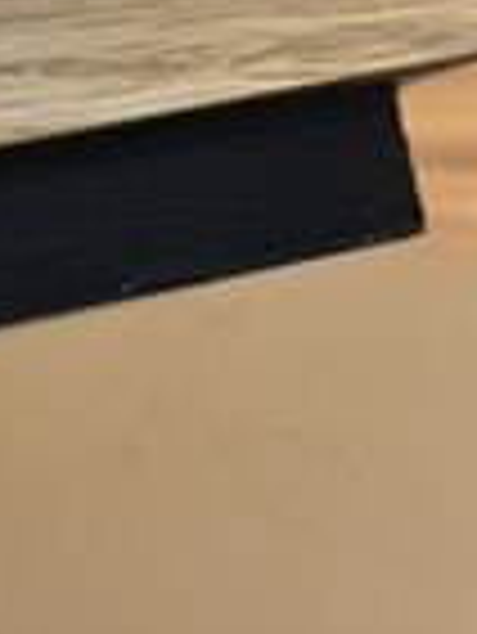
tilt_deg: -27.5
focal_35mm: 163
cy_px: -58
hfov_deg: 9.0
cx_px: -76
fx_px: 2990
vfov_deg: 11.9
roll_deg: -2.9
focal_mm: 6.86
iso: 200
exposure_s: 1/50
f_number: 1.78
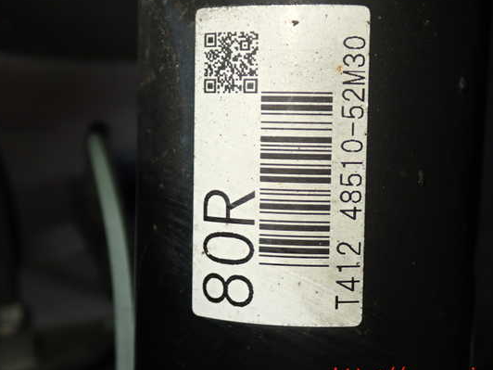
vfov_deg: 27.5
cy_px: 180
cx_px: 265
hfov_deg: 36.2
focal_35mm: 53
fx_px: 755
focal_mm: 8.4
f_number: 3.1
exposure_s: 1/50
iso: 200
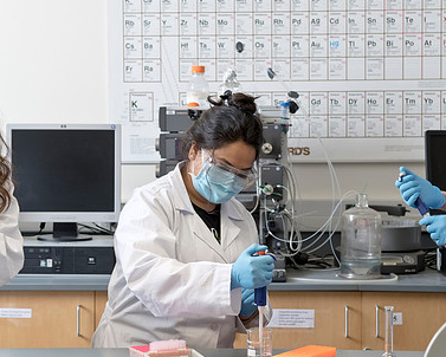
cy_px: 168
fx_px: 1373
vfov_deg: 14.8
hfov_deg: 18.4
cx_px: 213
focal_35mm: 104
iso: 400
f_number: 4.5
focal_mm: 48
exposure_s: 1/125
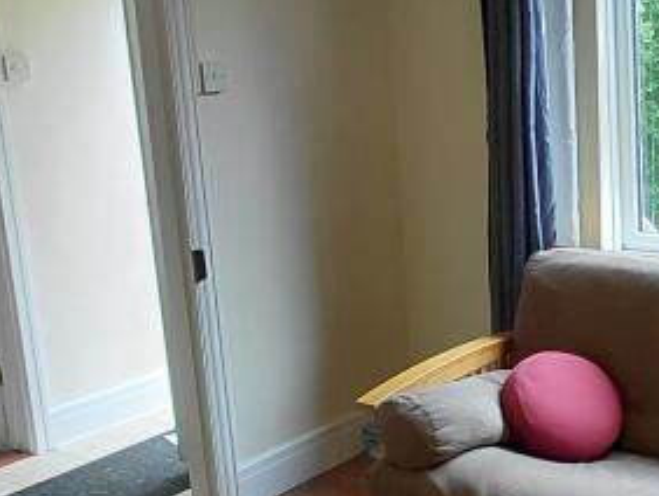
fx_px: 1105
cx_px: 650
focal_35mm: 58
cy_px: 292
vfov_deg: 25.2
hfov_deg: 30.9
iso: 50
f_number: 2.2
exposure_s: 1/60
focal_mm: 1.64
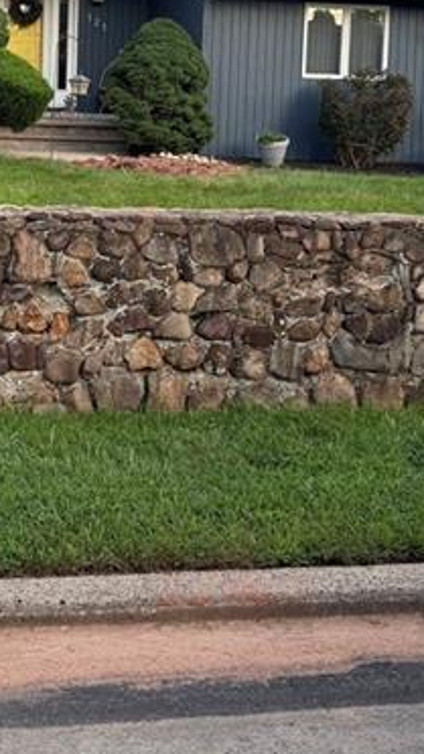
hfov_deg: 21.8
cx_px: 59
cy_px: 184
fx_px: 1080
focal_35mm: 54
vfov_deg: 37.5
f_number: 1.78
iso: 125
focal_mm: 6.76
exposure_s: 1/215
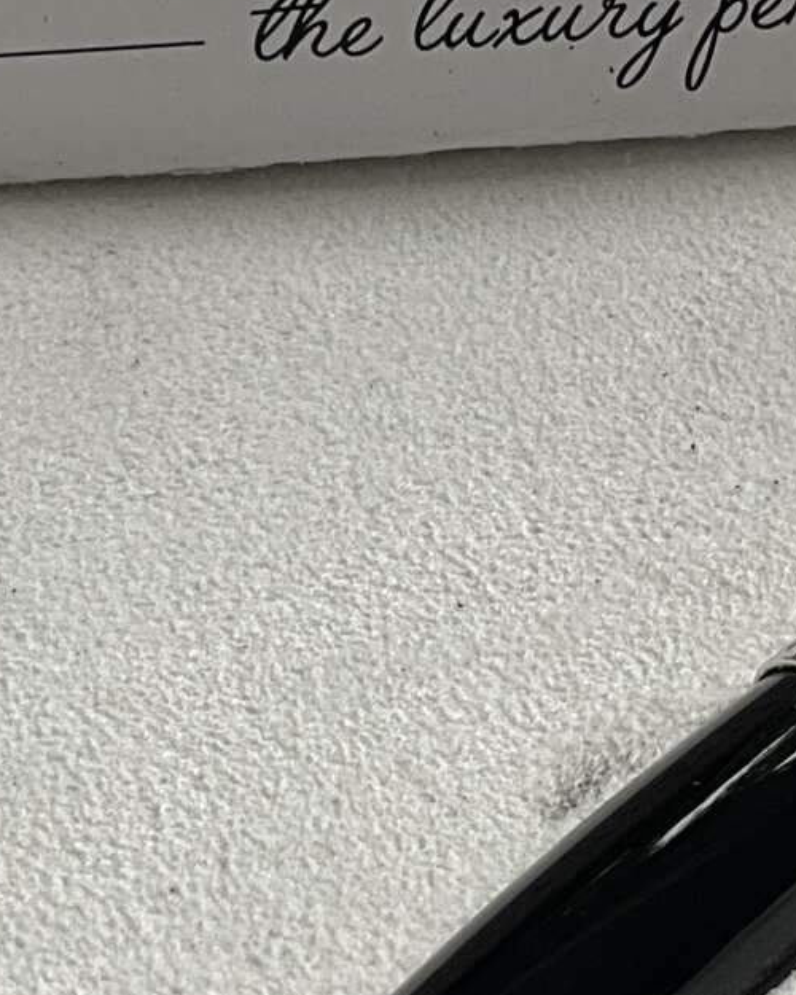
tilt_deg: -49.1
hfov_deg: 13.2
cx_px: 640
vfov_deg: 16.6
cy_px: 484
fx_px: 3416
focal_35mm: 116
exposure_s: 1/122
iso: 40
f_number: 1.8
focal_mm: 3
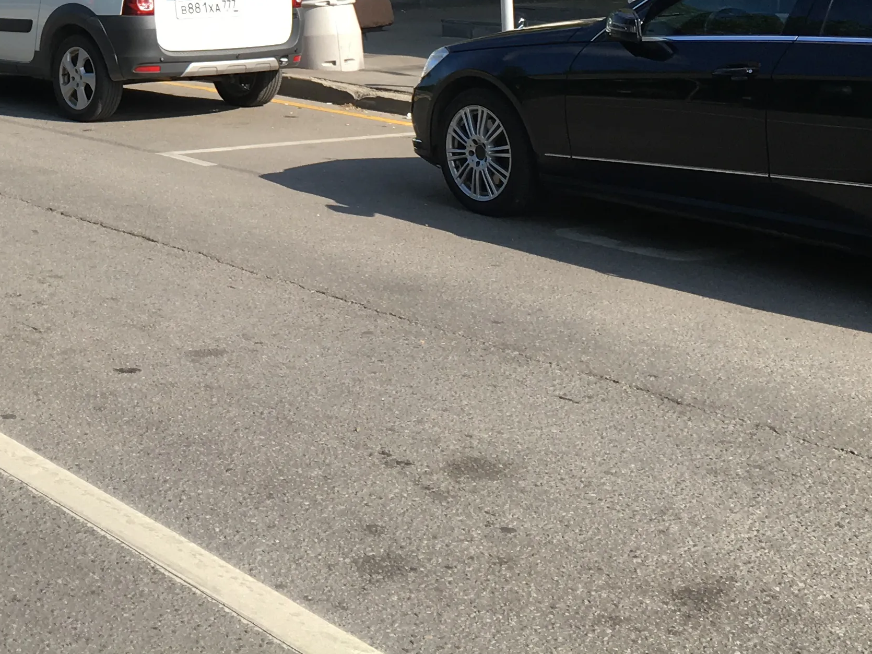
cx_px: 10
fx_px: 1764
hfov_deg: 26.4
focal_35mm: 70
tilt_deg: +3.3
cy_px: -132
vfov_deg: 19.8
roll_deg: -1.3
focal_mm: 4.15
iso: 25
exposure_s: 1/651
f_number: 2.2
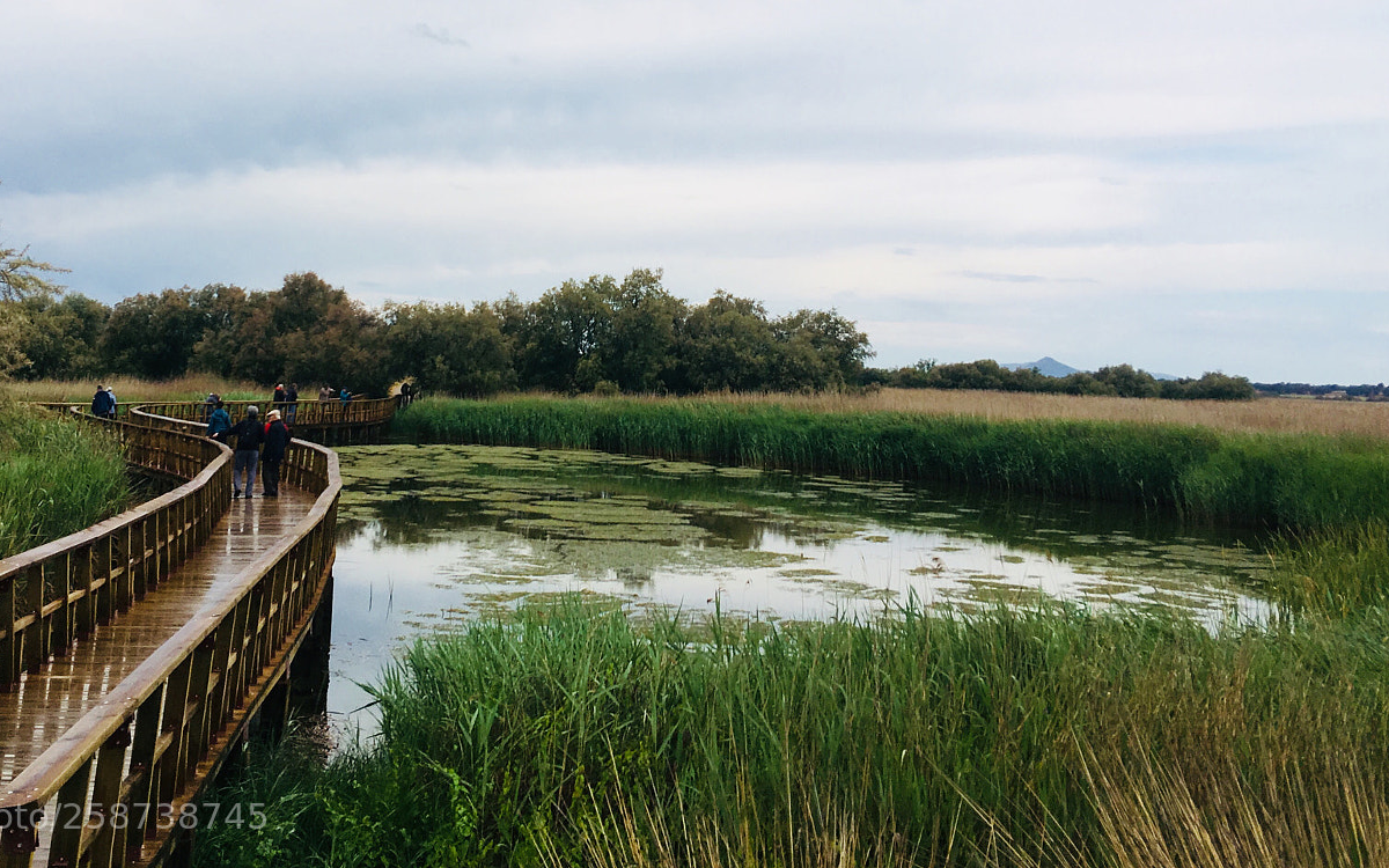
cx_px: 588
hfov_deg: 48.0
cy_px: 213
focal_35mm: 41
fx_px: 1552
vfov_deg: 30.7
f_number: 2.2
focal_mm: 4.15
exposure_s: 1/1425
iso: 25
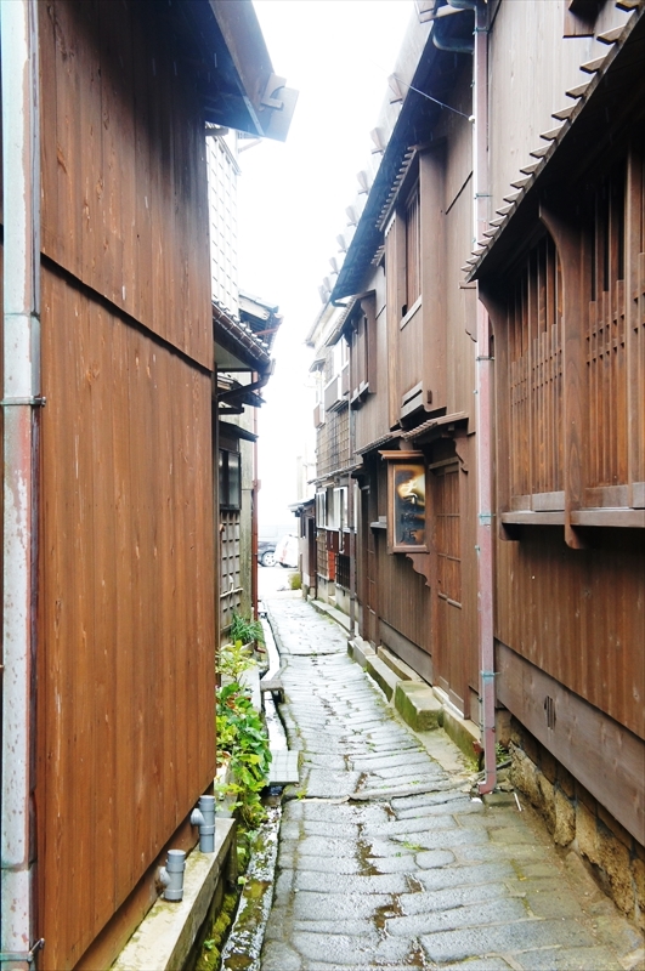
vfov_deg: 42.4
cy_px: 486
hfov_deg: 28.9
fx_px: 1253
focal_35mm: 46
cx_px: 322
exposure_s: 1/160
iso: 800
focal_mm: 31
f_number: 6.3
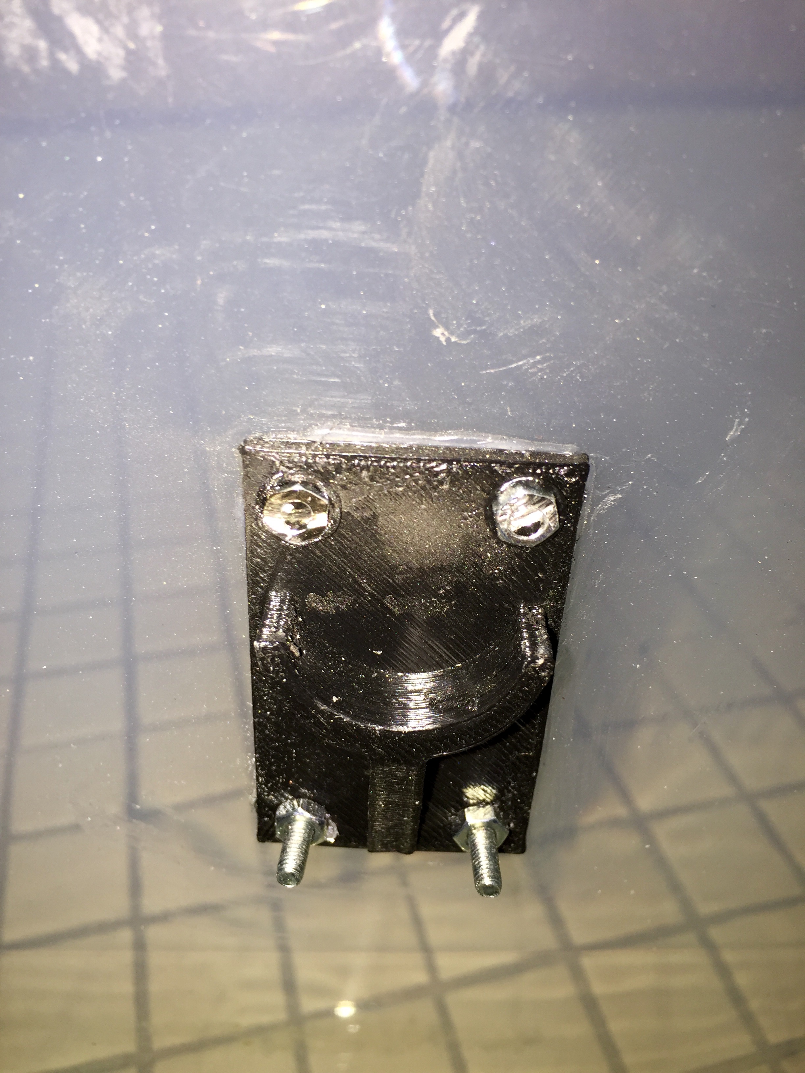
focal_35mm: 29
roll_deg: -0.9
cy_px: 536
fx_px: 899
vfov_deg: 61.7
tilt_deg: -33.8
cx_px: 402
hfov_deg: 48.2
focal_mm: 4.15
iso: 32
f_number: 2.2
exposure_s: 1/78
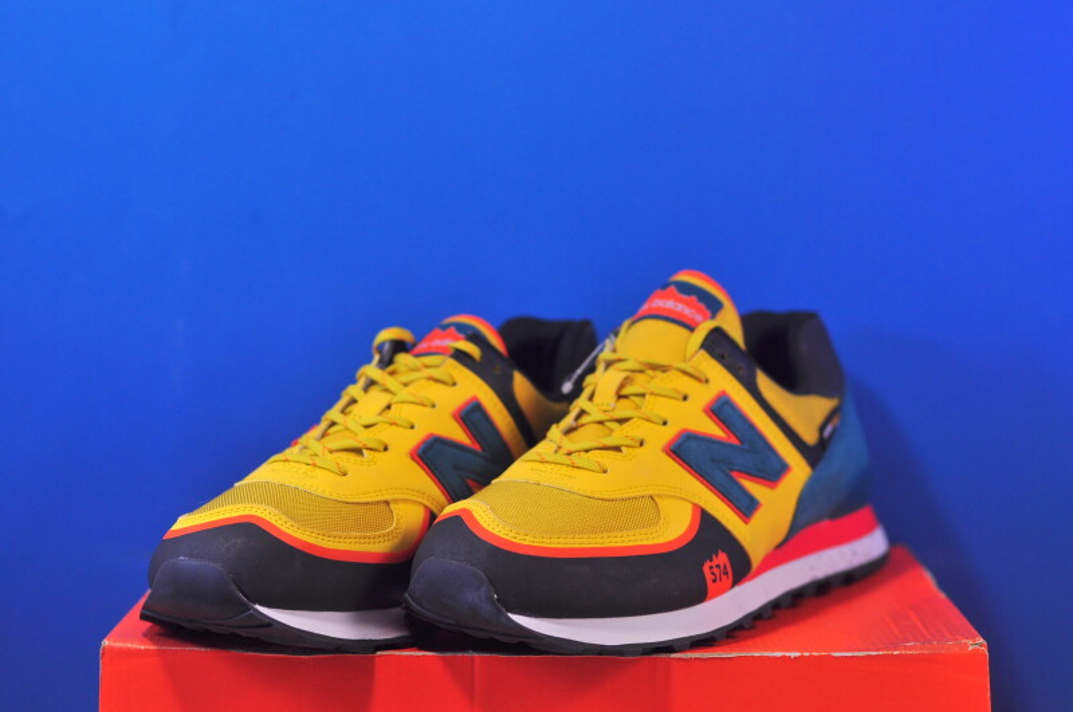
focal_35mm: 75
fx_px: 2232
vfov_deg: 18.1
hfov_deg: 27.0
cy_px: 356
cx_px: 536
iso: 250
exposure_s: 1/320
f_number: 2.8
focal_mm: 50
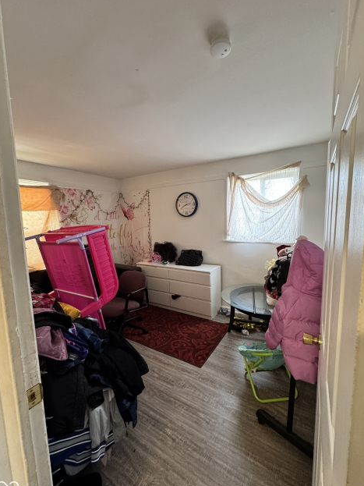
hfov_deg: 81.7
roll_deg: +1.9
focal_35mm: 15
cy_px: 244
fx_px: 210
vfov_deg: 98.2
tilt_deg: -6.0
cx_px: 180
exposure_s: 1/60
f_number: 2.2
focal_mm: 2.22
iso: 400
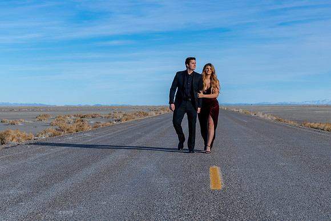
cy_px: 94
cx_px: 155
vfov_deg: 17.1
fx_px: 735
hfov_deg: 25.4
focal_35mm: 80
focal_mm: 58
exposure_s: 1/400
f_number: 9
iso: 200
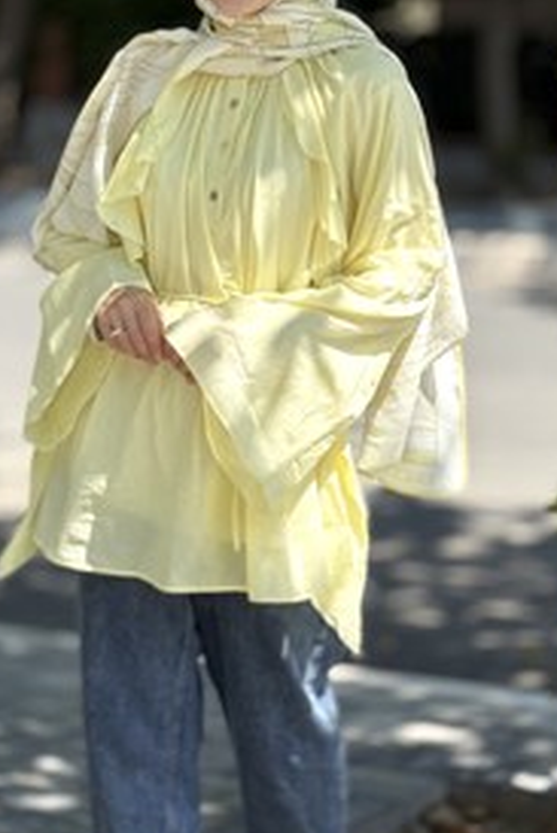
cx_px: 329
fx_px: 2248
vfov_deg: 21.0
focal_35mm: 97
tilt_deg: -4.0
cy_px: 321
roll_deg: -1.7
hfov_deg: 14.1
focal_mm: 6.76
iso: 100
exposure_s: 1/2146
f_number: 1.78
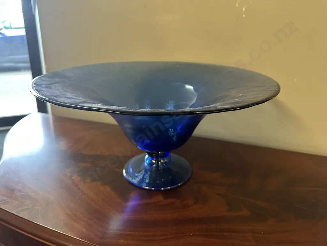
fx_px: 227
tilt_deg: -19.9
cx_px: 164
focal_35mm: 24
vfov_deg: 56.8
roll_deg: -2.2
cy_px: 123
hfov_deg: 71.6
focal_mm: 6.86
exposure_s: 1/50
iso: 400
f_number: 1.78
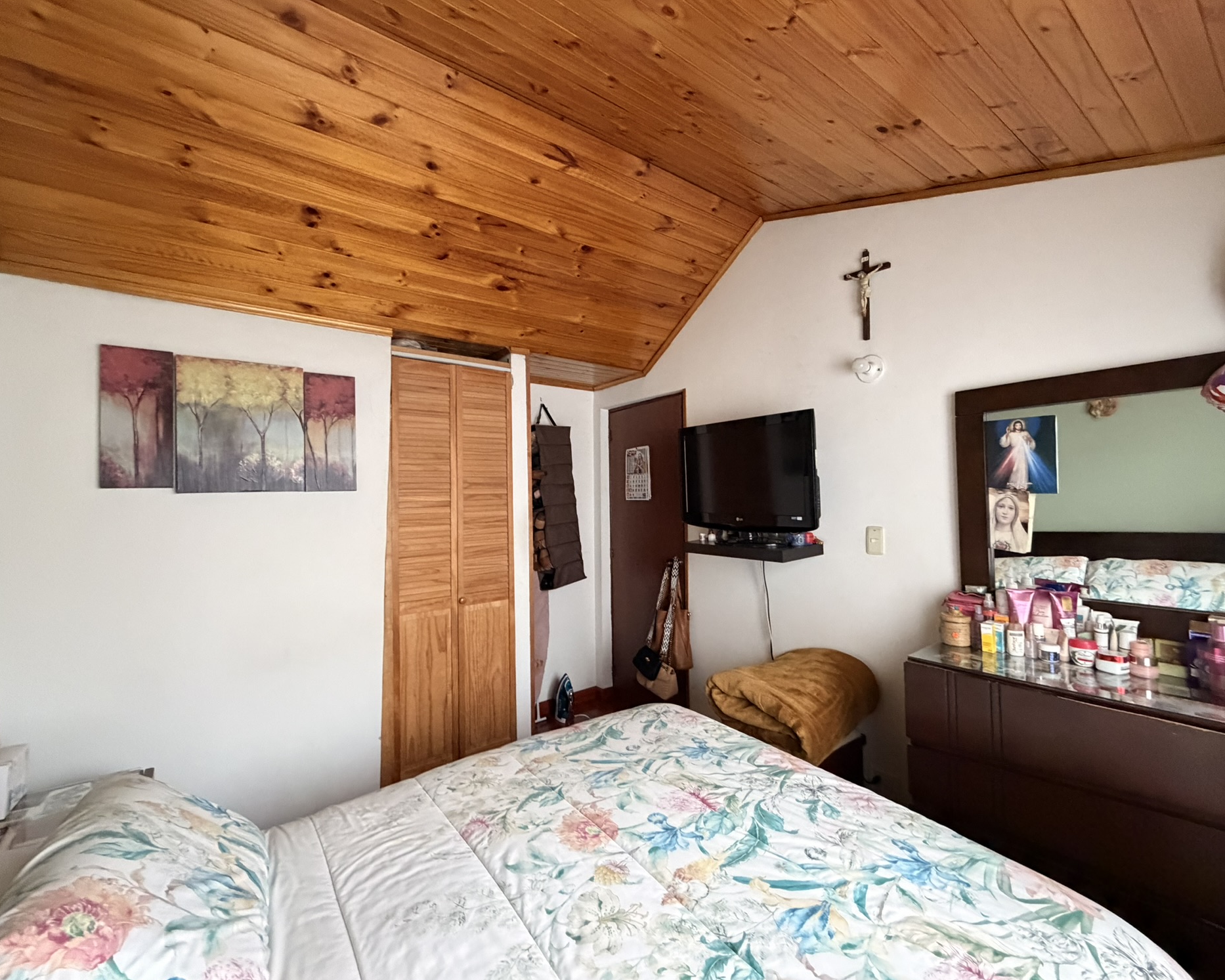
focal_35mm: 15
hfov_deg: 96.8
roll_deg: +1.1
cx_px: 616
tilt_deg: +2.1
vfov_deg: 84.0
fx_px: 544
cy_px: 480
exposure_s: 1/60
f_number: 2.2
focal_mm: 2.22
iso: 800
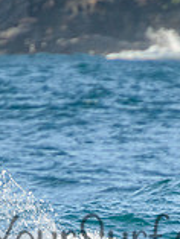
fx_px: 15018
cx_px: 146
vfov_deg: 0.9
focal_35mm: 2169
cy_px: 225
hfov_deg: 0.7
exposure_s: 1/2000
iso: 400
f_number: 5.6
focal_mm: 400
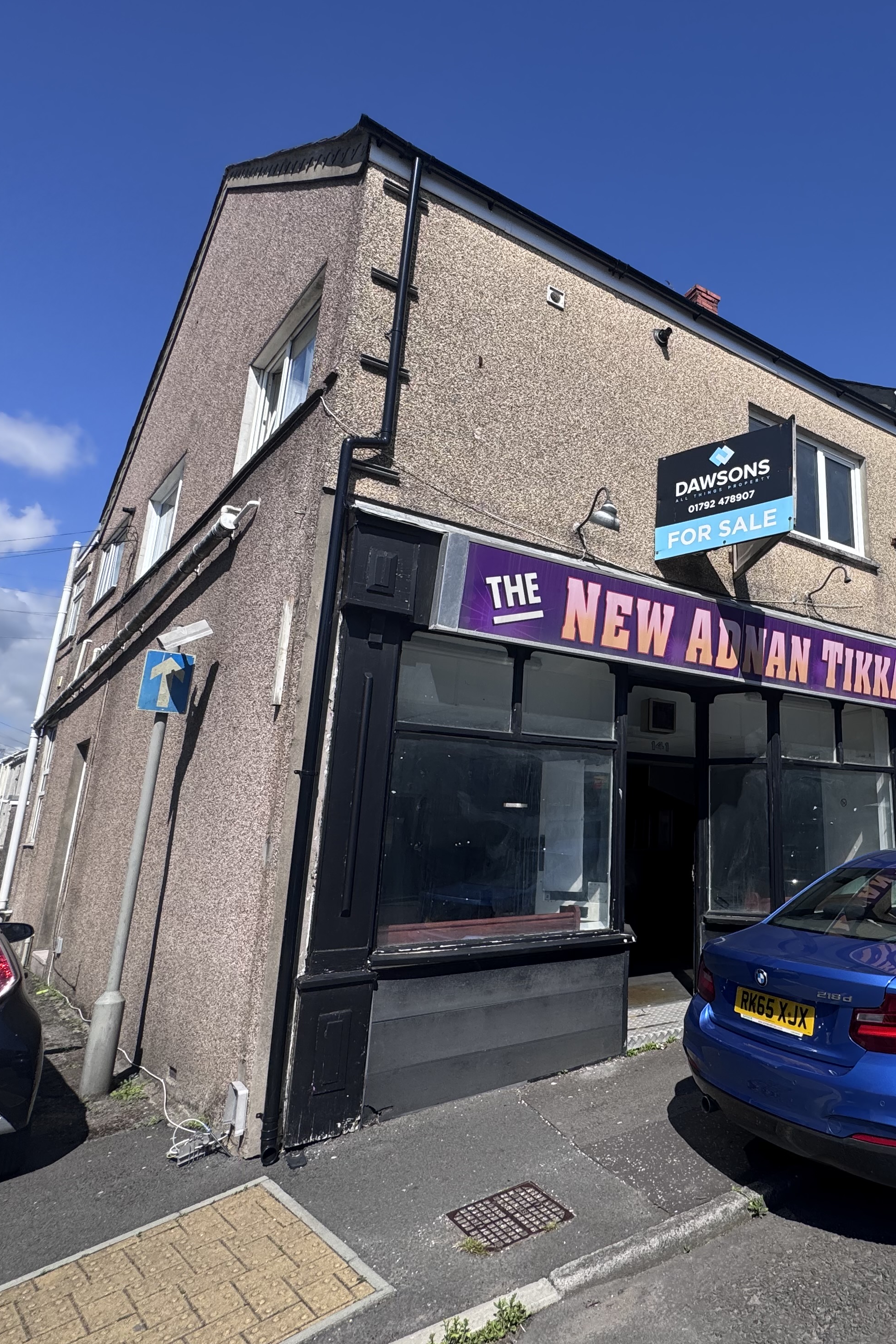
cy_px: 654
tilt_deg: +14.2
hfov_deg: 58.1
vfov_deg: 84.0
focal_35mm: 20
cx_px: 692
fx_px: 747
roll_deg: +2.3
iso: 50
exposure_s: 1/2028
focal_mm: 2.22
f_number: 2.2
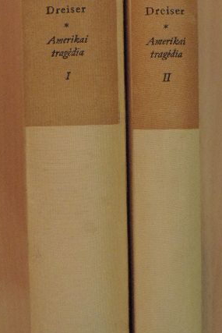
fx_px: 619
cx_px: 119
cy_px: 112
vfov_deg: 29.9
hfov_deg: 20.3
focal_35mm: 67
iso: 1100
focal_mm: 7.6
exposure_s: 1/125
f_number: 3.4
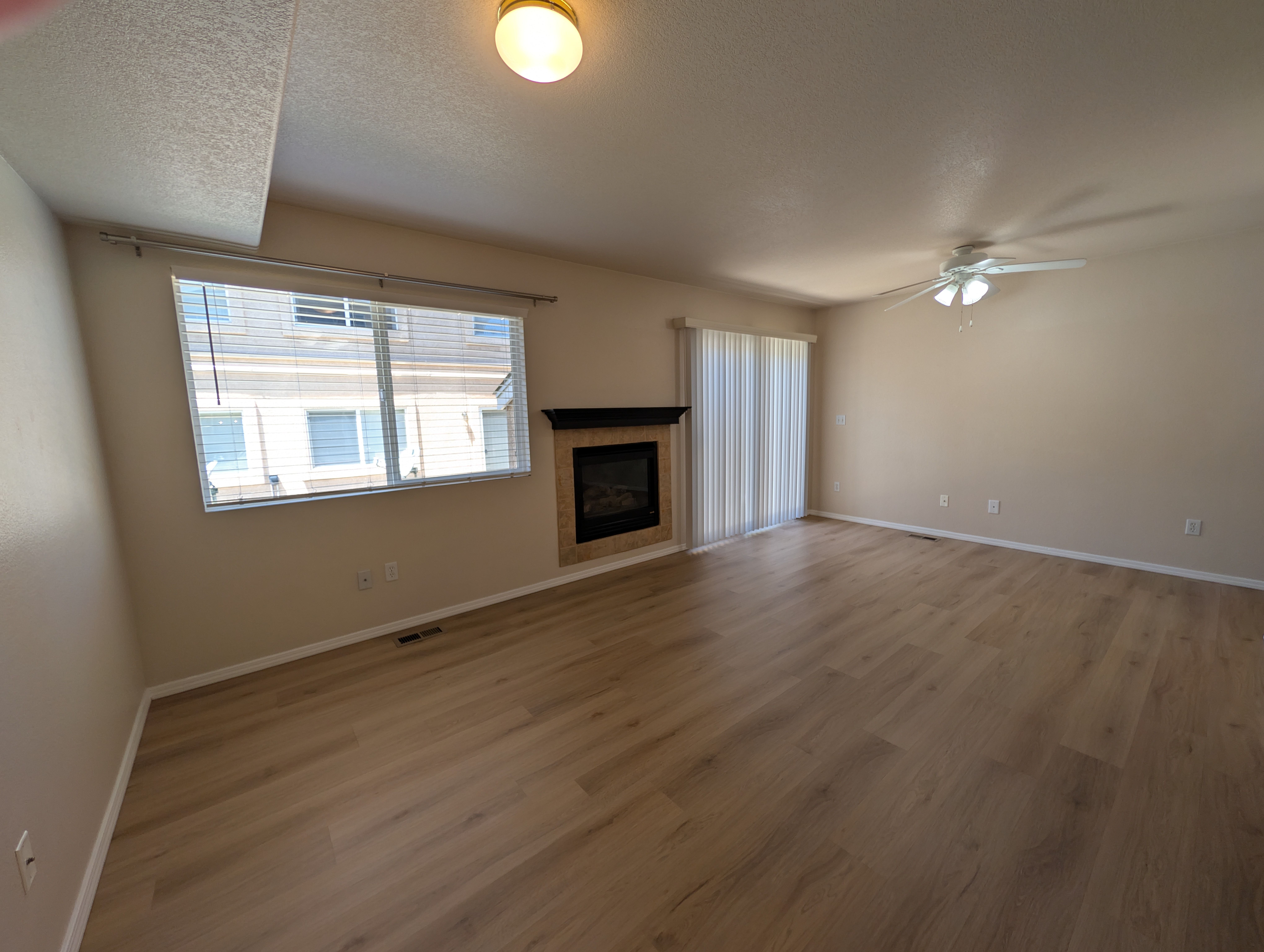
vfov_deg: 94.6
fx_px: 439
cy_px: 476
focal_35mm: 12
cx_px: 632
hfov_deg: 110.5
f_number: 1.7
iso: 59
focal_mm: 2.02
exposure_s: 1/238
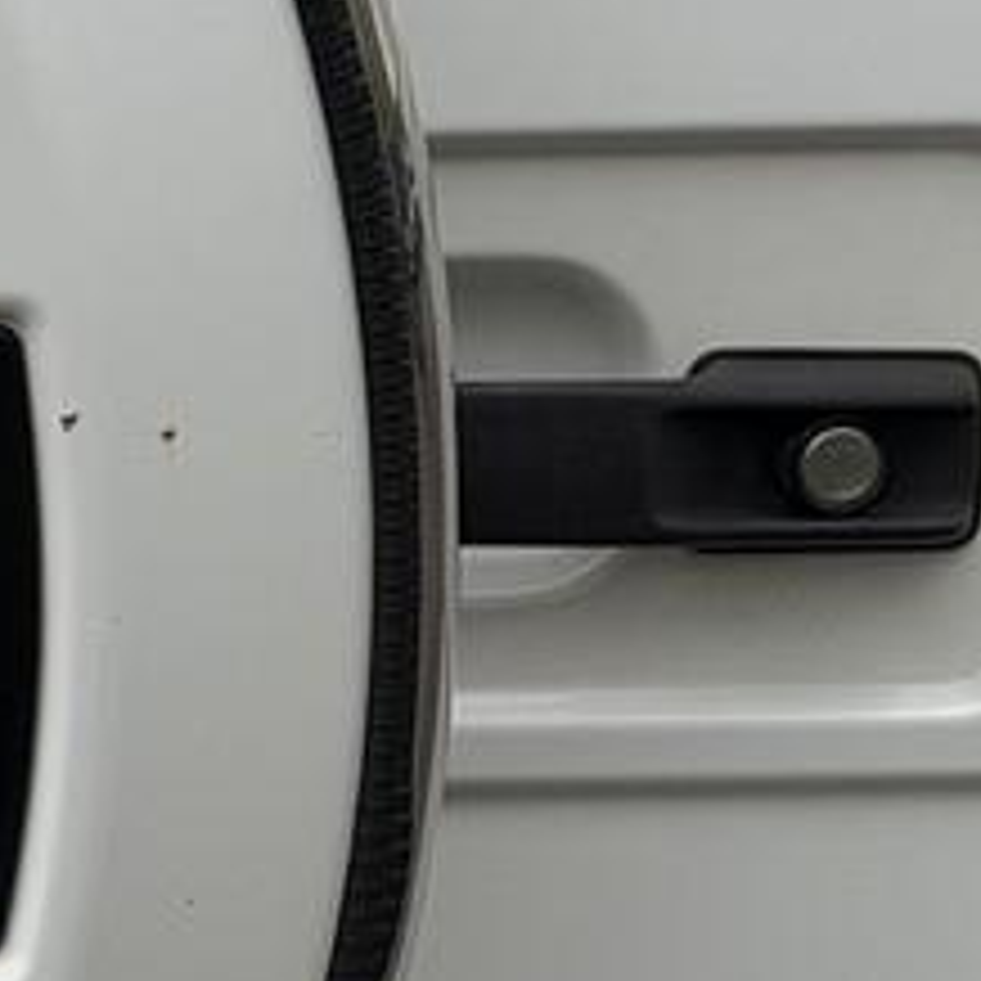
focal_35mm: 249
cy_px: 396
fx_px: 7984
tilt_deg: -8.3
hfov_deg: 6.6
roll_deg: +0.8
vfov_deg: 7.0
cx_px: -1570
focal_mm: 6.76
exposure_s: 1/2494
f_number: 1.78
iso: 64
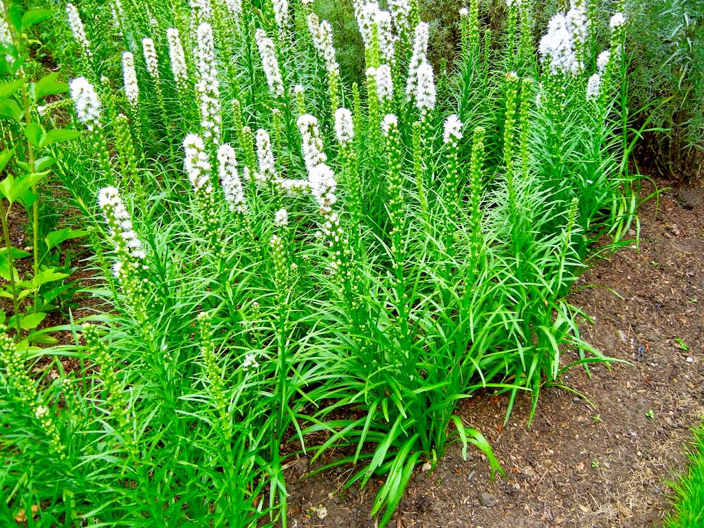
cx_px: 352
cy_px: 264
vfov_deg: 46.8
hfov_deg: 60.0
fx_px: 610
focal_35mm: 30
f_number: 3.5
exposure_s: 1/193
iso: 160
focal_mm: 5.4
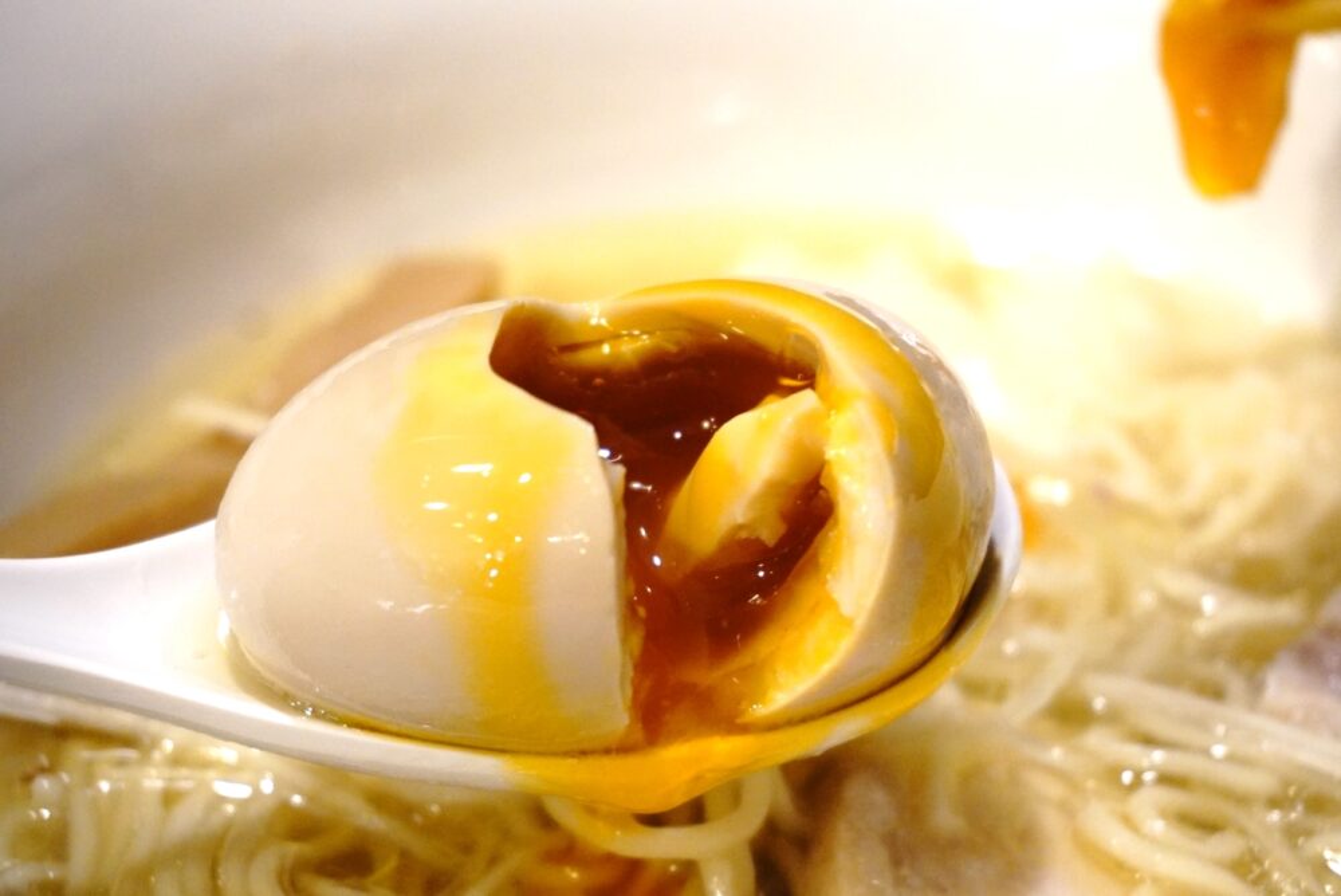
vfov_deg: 18.2
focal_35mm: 75
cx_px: 670
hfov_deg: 27.0
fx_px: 2795
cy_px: 448
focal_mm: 50
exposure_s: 1/80
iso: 6400
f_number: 5.6
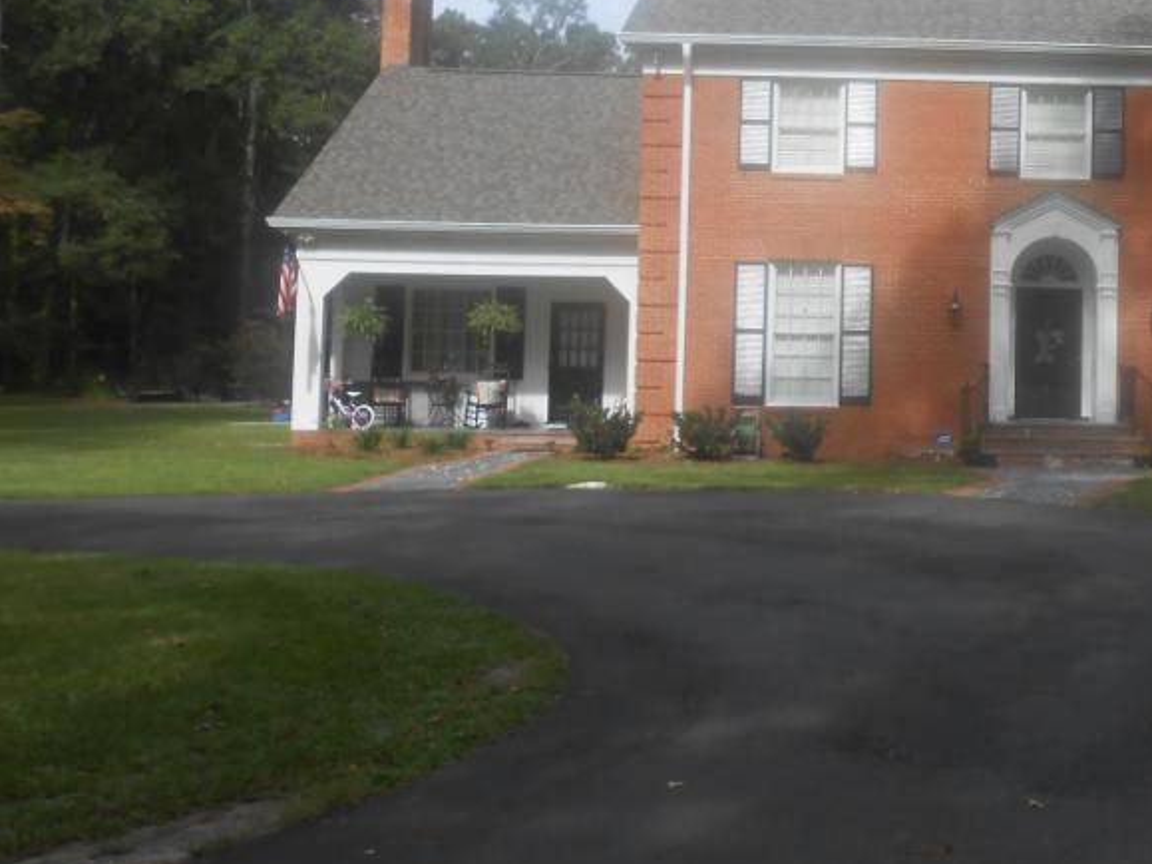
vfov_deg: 31.3
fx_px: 1531
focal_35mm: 46
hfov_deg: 39.0
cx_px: 985
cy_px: 287
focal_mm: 4.6
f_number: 3.5
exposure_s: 1/640
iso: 80
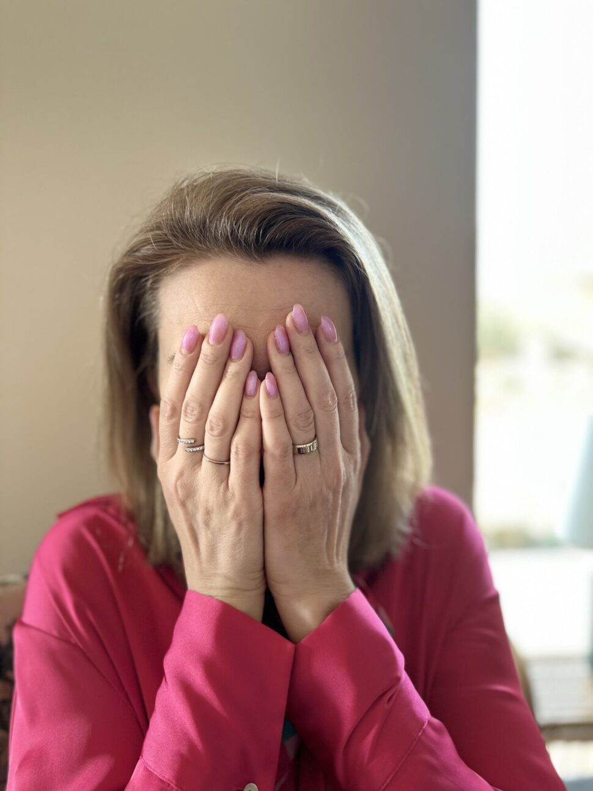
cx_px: 296
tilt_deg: -4.1
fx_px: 548
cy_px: 396
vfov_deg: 71.6
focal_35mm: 24
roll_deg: +0.7
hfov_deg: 56.8
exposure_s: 1/98
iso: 250
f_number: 1.78
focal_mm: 6.86
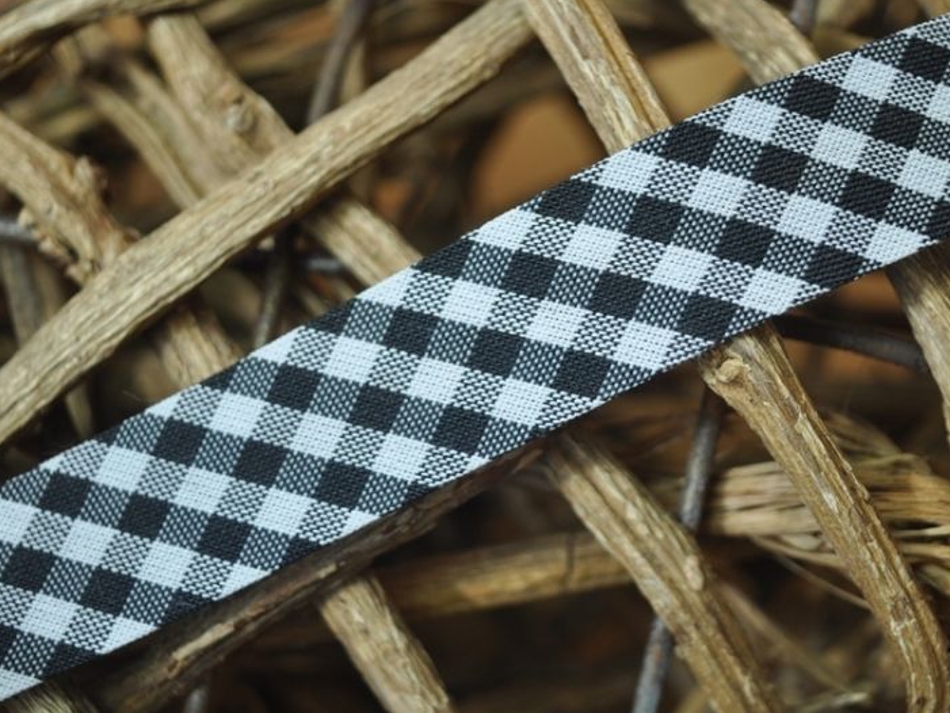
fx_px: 1894
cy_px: 354
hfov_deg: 28.2
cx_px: 482
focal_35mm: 69
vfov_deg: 21.3
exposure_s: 1/100
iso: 400
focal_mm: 42
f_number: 5
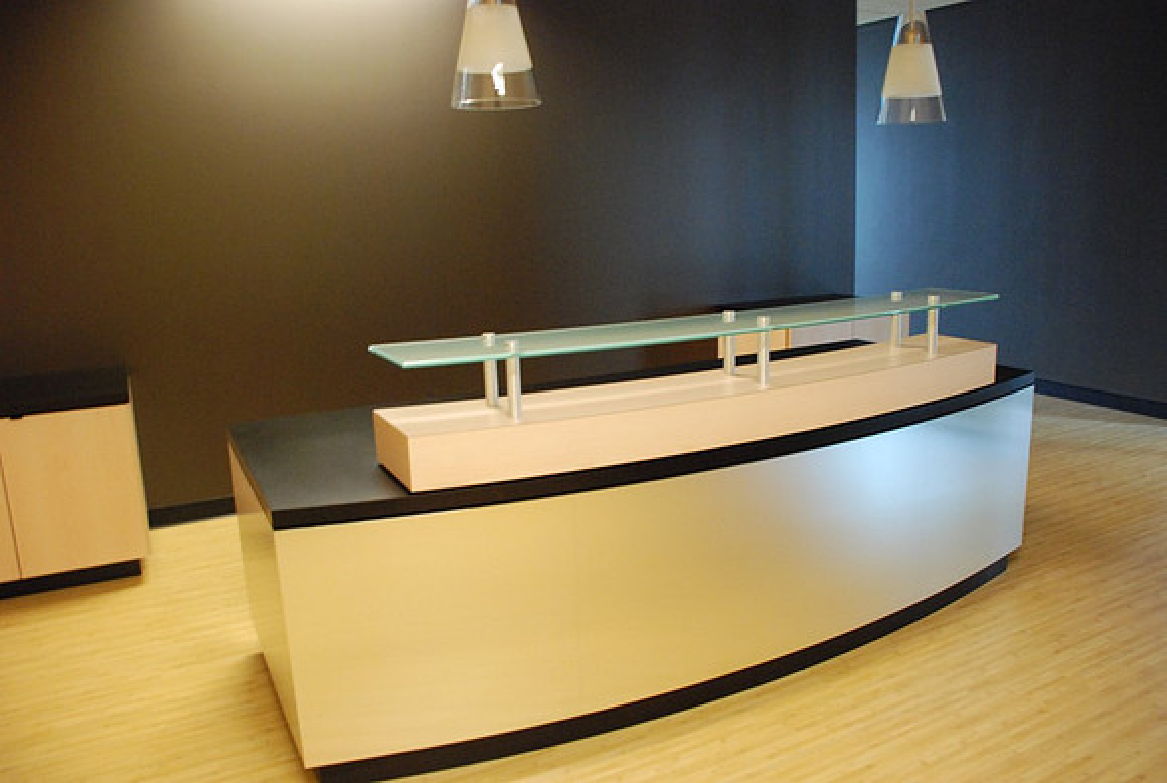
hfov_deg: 67.3
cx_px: 584
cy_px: 392
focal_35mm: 27
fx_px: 877
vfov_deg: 48.1
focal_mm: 18
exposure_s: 1/20
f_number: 4.5
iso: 1600
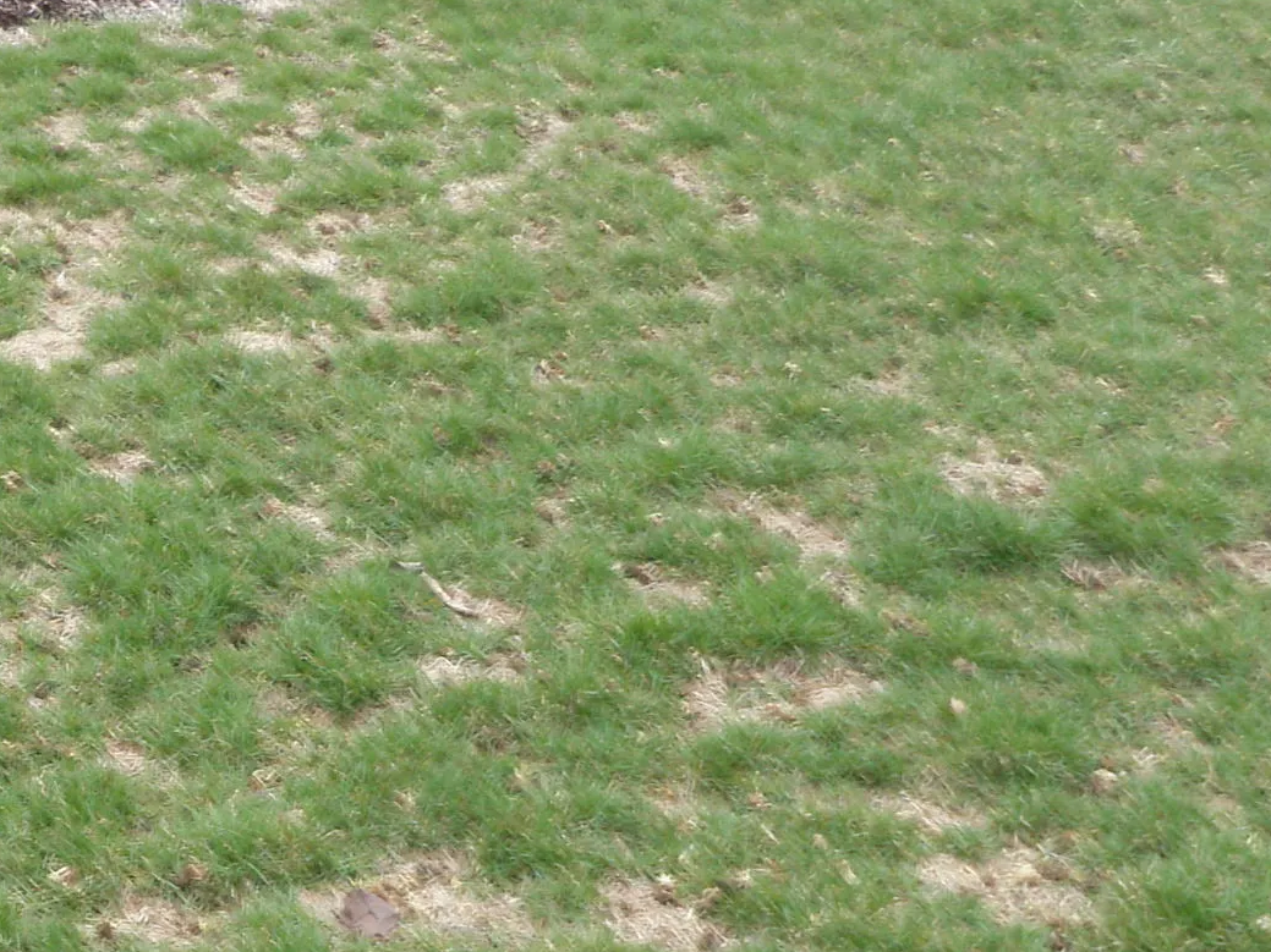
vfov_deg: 21.2
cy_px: 683
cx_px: -7
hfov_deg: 26.6
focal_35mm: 69
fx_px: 2533
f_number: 5
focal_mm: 5
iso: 50
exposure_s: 1/50
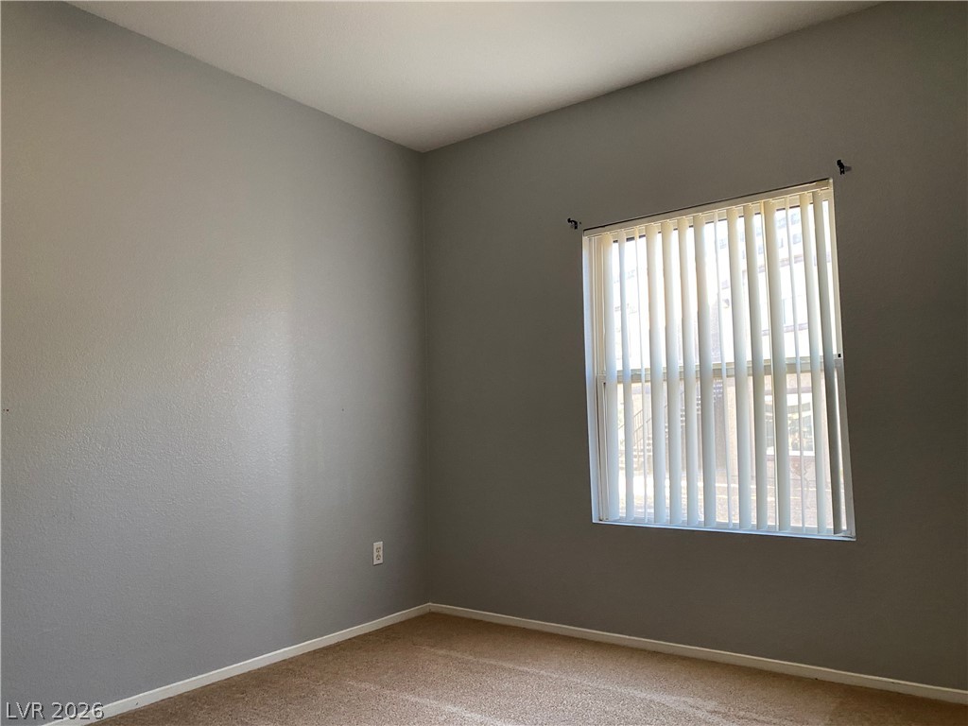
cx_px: 484
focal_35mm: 26
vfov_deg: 53.1
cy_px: 363
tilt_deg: +3.4
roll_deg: +0.8
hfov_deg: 67.3
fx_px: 727
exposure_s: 1/60
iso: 100
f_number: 1.8
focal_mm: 4.25
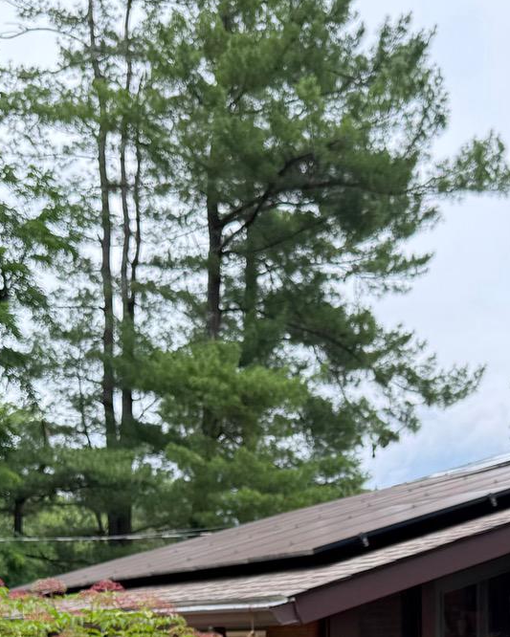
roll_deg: +0.4
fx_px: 1358
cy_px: 712
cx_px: 361
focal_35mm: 72
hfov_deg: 21.1
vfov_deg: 24.5
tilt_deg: -2.2
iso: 80
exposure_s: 1/1314
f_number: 1.78
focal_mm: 6.76
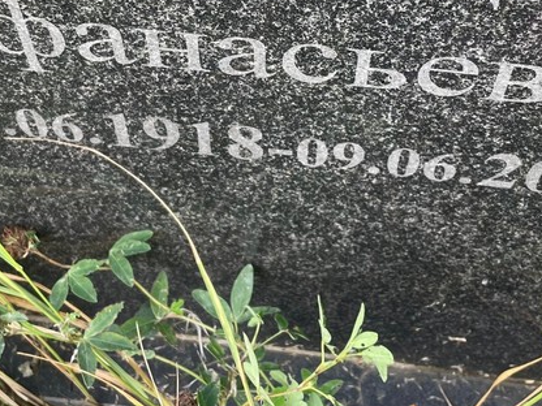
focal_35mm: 50
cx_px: 258
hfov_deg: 38.2
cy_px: 59
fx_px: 783
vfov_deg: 28.2
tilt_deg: -50.7
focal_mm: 4.2
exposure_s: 1/121
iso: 50
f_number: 1.6
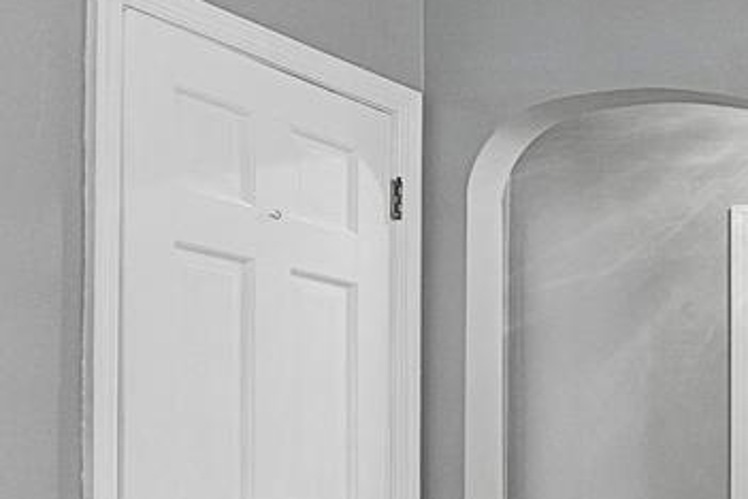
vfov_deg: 18.5
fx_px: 1454
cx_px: 1432
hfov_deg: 19.4
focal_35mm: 70
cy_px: 587
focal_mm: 12
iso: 200
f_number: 6.3
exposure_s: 1/2
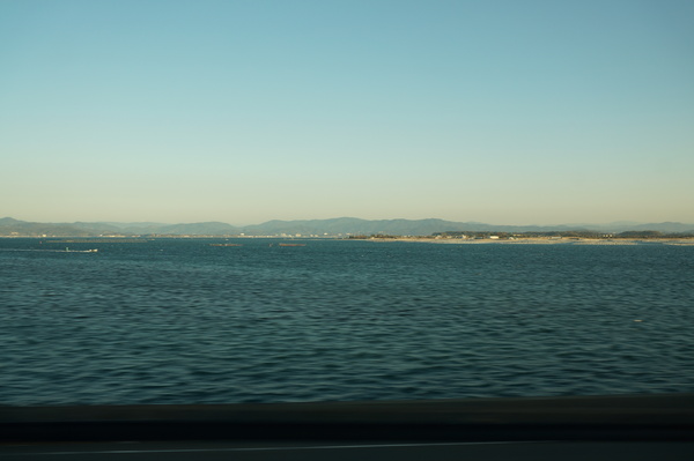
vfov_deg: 41.6
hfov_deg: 59.5
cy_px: 230
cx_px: 347
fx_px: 607
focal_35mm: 32
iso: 100
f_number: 7.1
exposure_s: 1/100
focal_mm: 21
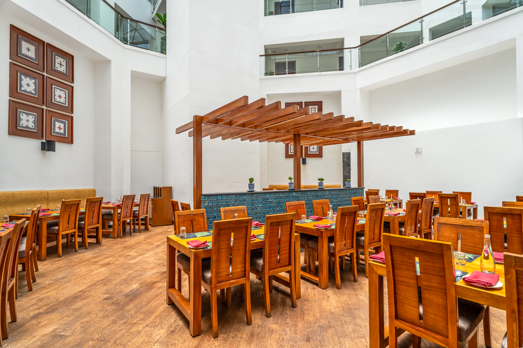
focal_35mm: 18
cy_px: 174
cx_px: 262
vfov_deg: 66.8
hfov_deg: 89.4
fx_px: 264
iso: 400
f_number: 9
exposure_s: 1/3200
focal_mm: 18.2
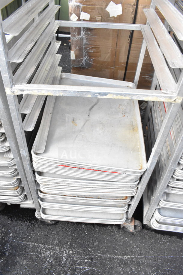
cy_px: 138
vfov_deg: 67.4
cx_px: 92
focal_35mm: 27
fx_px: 206
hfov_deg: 47.9
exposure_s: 1/800
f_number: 14
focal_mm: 18
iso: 6400
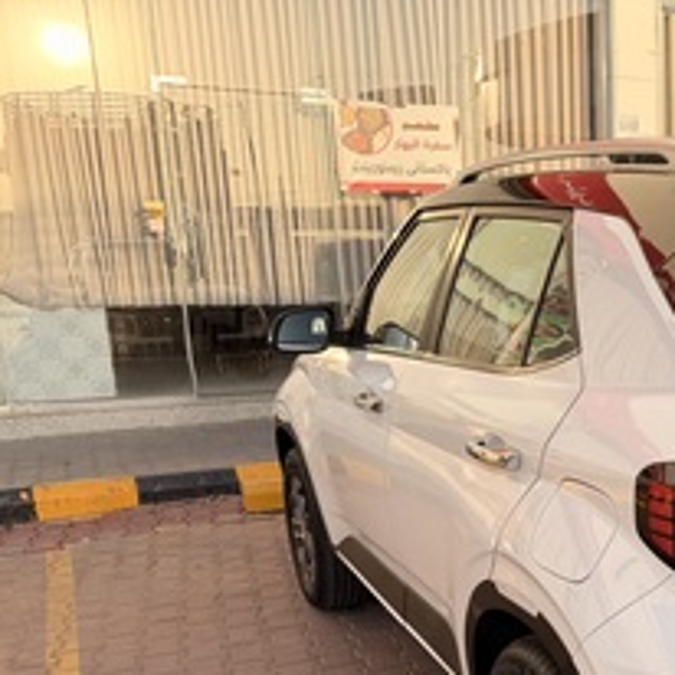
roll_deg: +0.4
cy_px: 559
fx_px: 1037
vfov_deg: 34.7
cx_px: 683
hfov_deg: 32.9
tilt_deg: -15.2
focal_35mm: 47
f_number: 1.78
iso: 80
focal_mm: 6.76
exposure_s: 1/1585
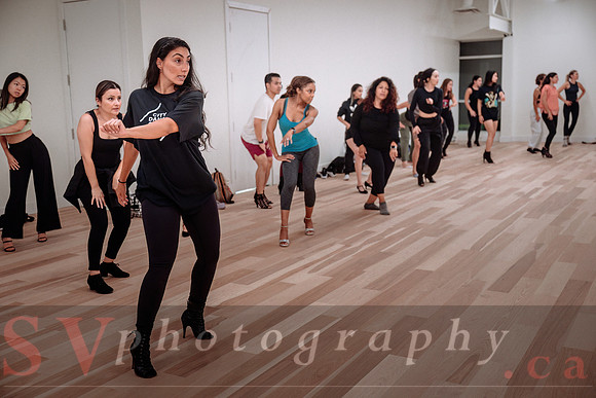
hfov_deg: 49.5
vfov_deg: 34.2
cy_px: 199
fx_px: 646
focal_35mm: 39
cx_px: 298
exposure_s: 1/200
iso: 1600
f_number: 2.8
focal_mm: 39
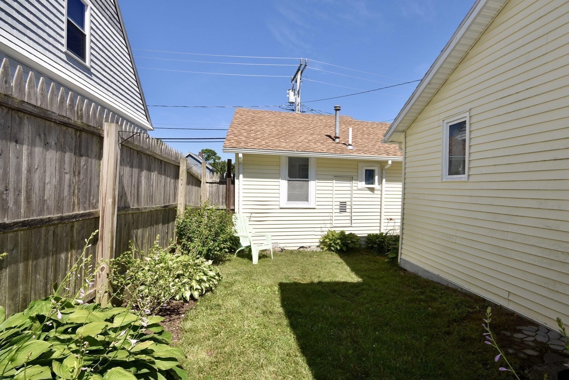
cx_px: 284
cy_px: 190
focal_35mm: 15
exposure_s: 1/250
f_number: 8
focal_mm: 10
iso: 100
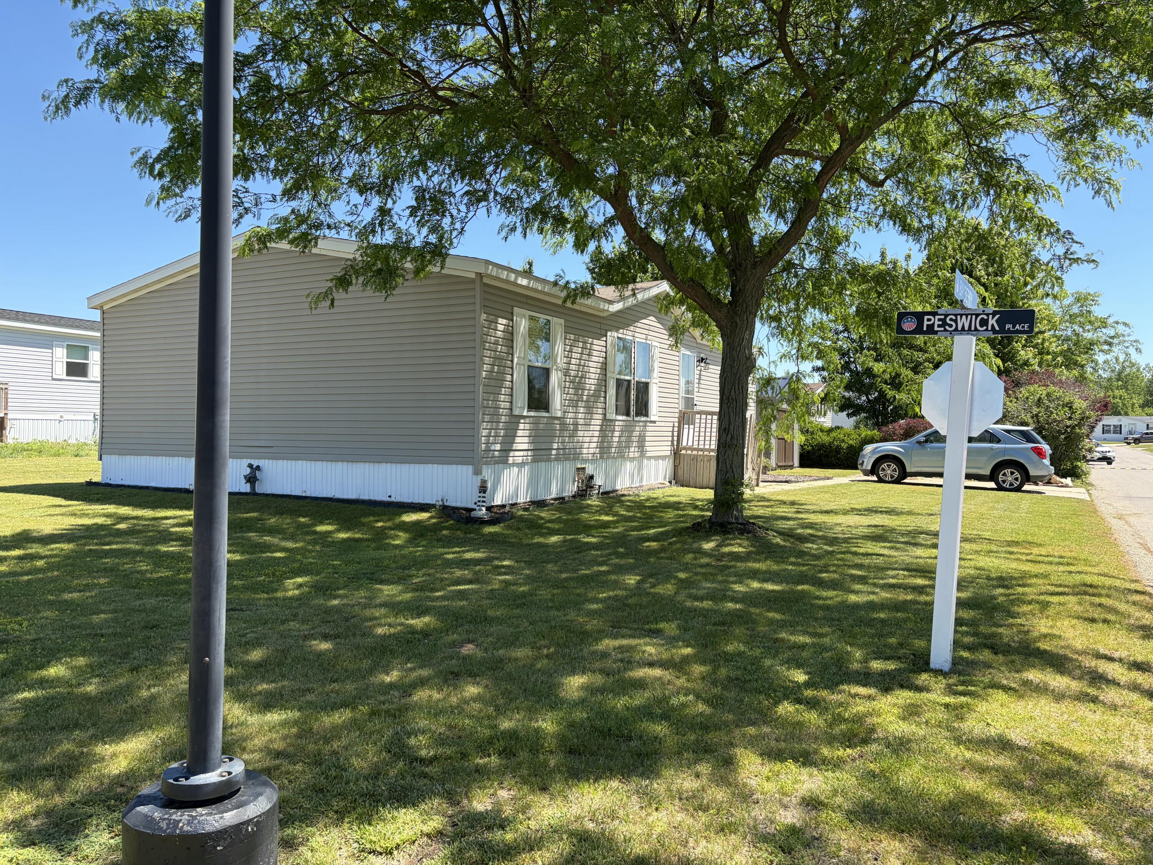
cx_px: 576
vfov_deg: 53.1
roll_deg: -0.2
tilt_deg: +0.7
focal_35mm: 26
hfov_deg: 67.3
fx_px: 866
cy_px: 432
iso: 50
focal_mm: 5.96
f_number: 1.6
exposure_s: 1/1217
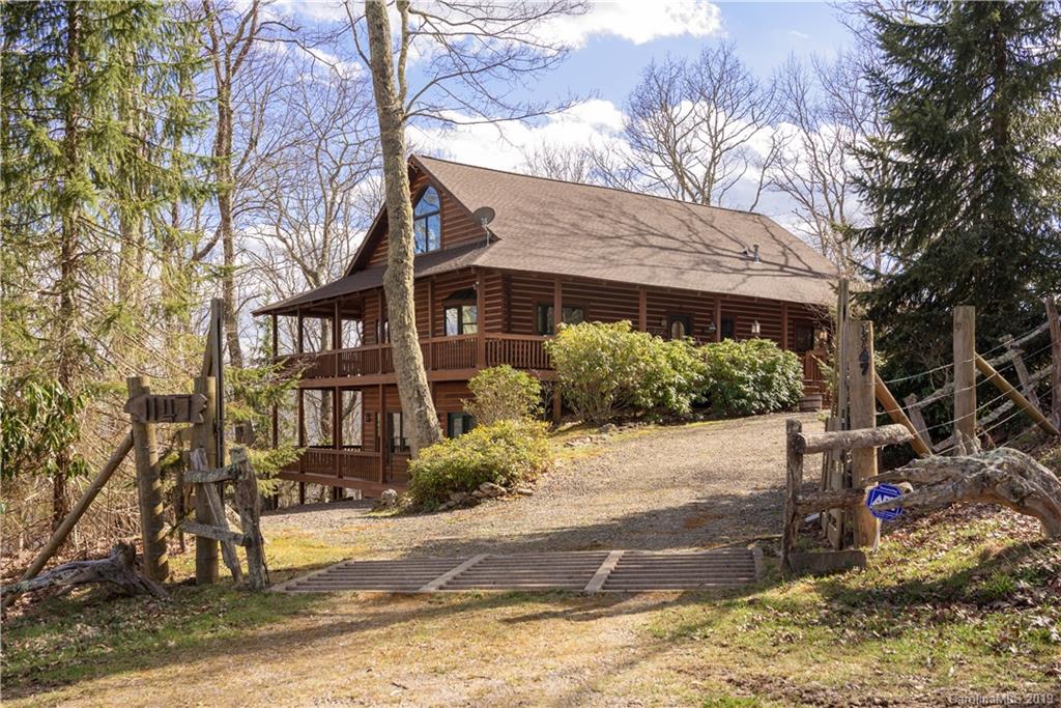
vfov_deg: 37.9
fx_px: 1032
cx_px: 530
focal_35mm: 35
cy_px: 354
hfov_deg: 54.4
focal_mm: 35
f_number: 8
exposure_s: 1/160
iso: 200
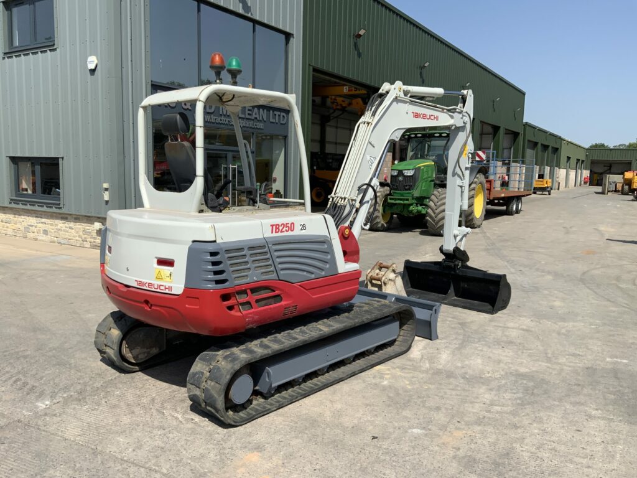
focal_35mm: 29
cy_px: 239
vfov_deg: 48.2
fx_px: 534
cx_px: 318
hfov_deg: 61.7
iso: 20
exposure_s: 1/2320
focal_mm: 3
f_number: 1.8
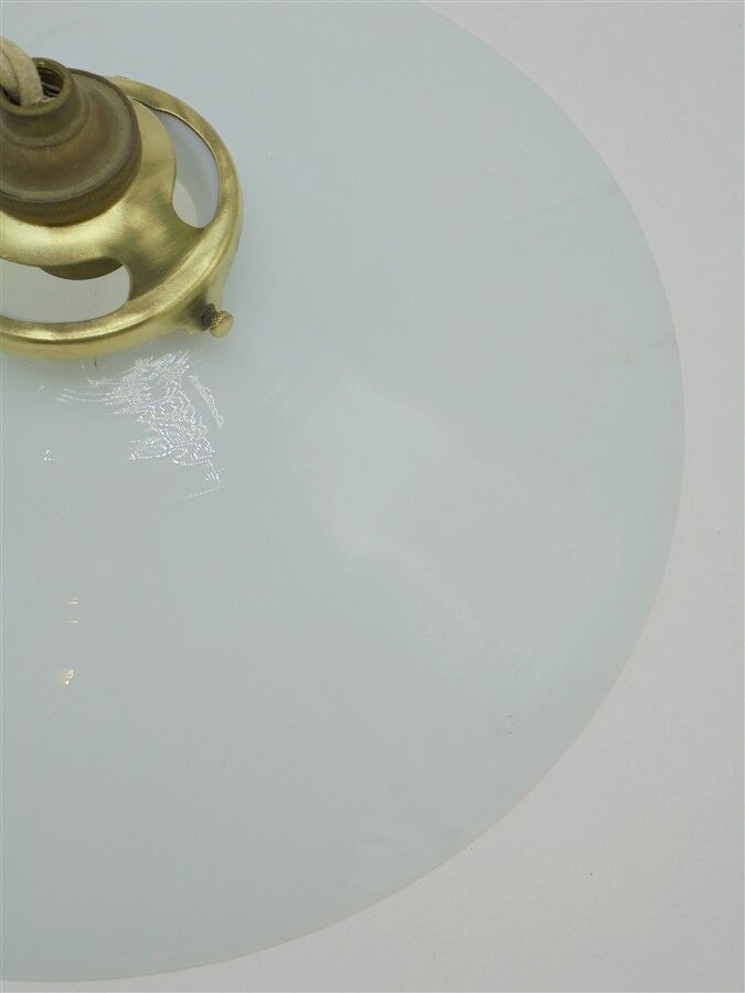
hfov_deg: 37.7
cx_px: 372
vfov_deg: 49.0
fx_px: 1090
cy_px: 496
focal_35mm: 38
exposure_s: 1/100
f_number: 4.2
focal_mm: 6.9
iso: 100
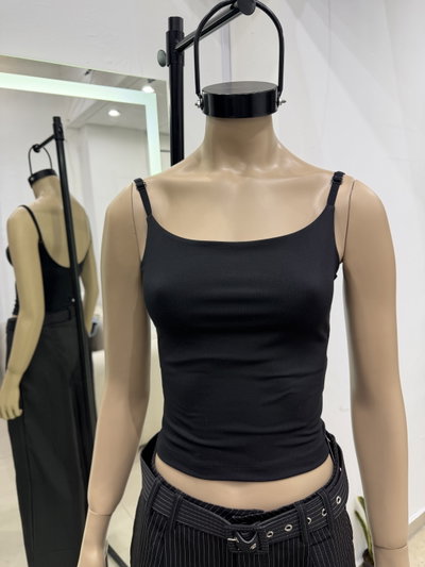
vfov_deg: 71.6
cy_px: 284
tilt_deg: -10.8
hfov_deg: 56.8
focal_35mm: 24
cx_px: 212
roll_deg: +1.5
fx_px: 393
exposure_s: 1/100
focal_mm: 6.76
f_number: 1.78
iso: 100
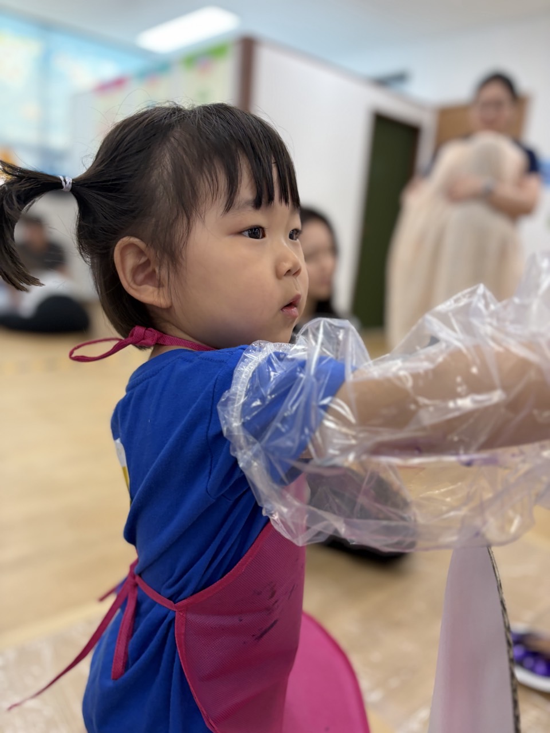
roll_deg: -7.4
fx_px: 551
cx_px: 275
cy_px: 366
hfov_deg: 53.1
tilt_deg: -12.9
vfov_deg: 67.3
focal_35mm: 26
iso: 100
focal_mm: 5.96
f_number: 1.6
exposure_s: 1/120
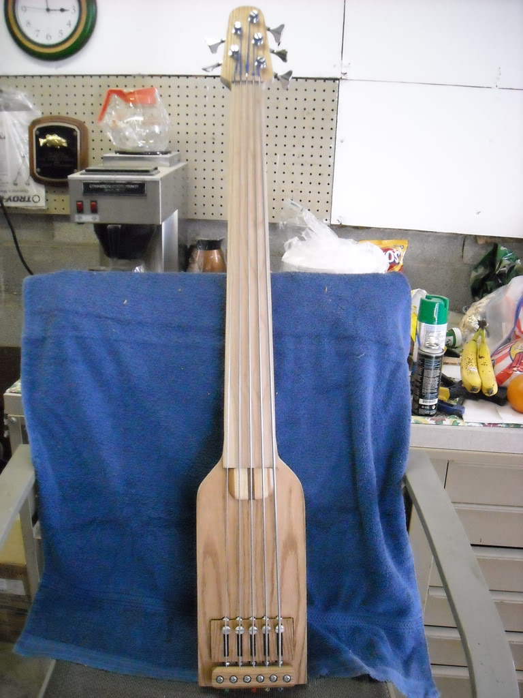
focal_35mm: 35
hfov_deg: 40.7
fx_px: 705
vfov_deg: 52.6
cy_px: 349
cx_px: 262
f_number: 2.8
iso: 800
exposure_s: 1/60
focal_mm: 5.7
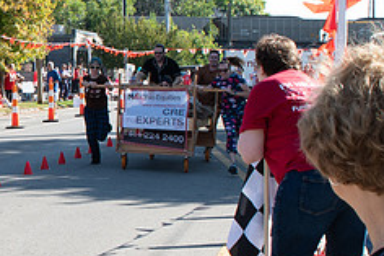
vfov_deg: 13.4
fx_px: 1087
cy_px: 148
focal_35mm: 102
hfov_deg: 18.5
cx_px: -132
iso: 320
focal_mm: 24
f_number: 9
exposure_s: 1/200
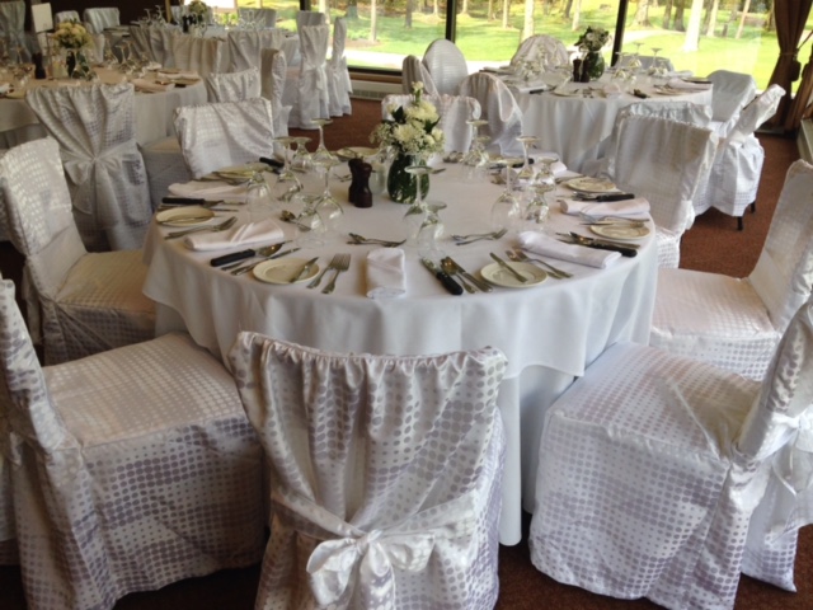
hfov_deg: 55.4
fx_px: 775
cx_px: 406
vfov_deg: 42.9
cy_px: 305
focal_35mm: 33
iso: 80
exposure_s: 1/120
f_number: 2.4
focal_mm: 4.12
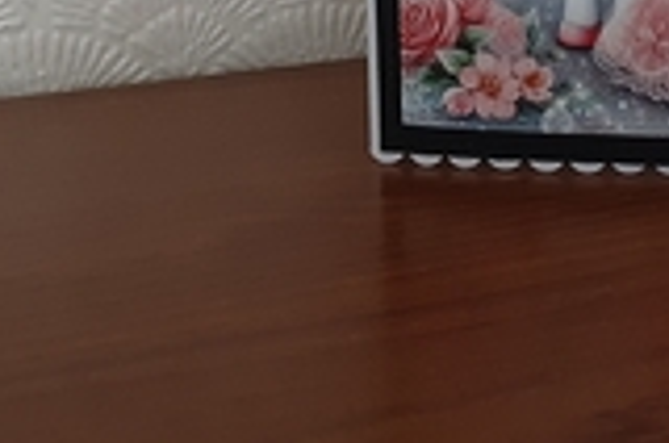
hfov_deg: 23.6
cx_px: 698
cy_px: -144
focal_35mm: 82
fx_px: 1521
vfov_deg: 15.7
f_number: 1.9
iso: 200
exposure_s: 1/25
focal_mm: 2.9
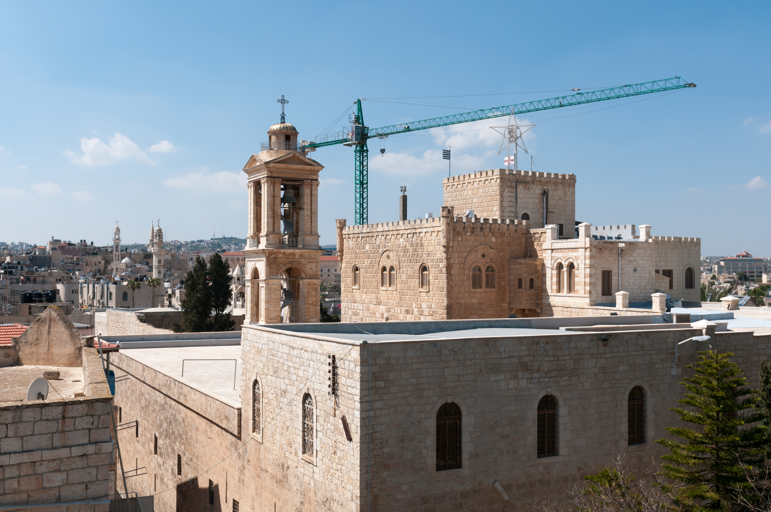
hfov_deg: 53.2
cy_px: 256
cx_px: 386
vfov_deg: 36.8
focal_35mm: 36
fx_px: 770
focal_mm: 24
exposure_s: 1/400
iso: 200
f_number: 10
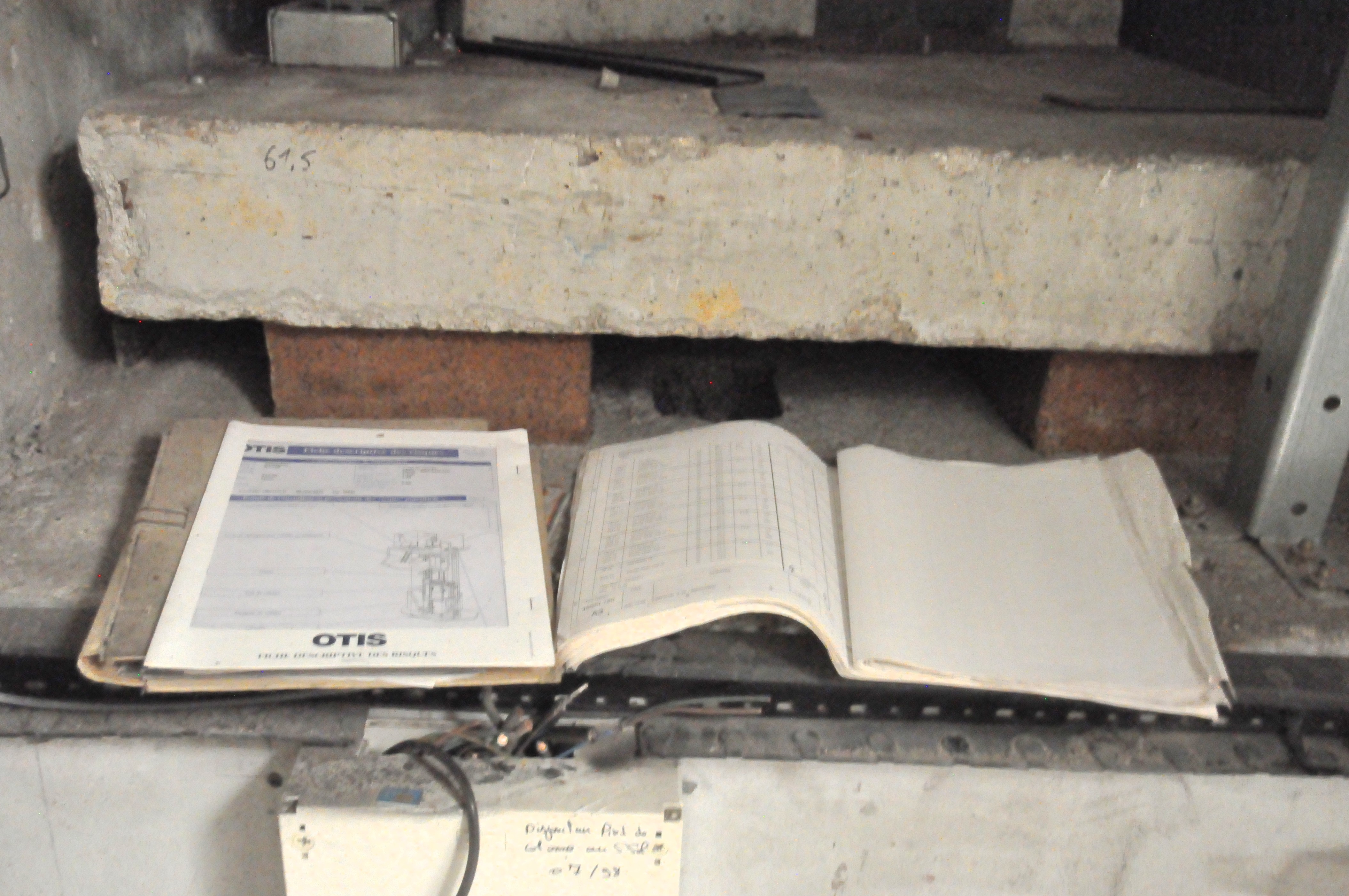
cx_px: 674
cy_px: 448
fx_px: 1347
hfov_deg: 53.2
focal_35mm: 36
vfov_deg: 36.8
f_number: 4
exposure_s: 1/10
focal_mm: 24
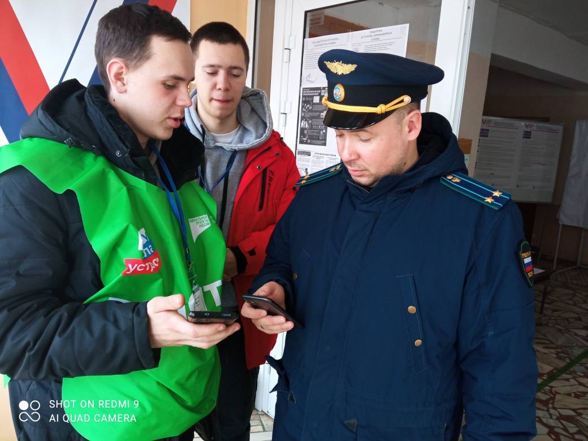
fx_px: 459
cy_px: 220
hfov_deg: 65.3
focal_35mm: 27
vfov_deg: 51.4
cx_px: 294
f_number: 2.2
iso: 171
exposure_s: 1/100
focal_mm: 3.79
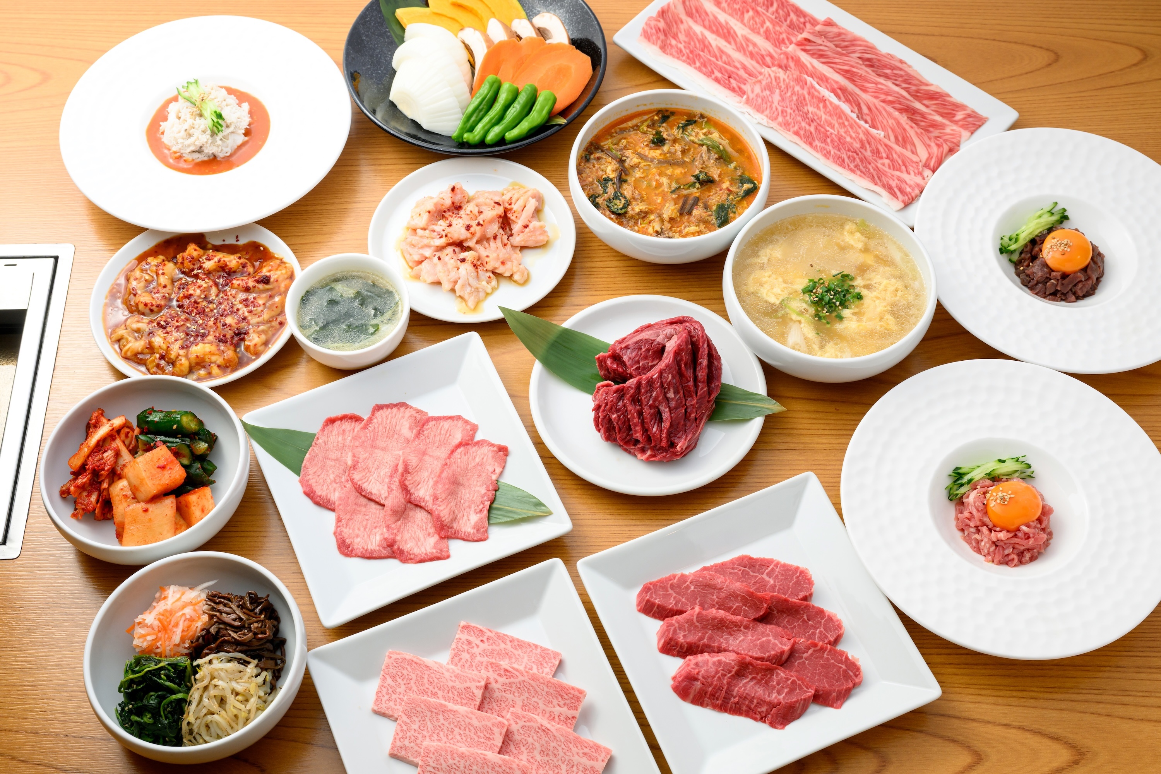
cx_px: 580
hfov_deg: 41.1
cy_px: 387
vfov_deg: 28.1
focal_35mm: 48
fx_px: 1548
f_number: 9
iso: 250
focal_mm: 48
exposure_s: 1/160
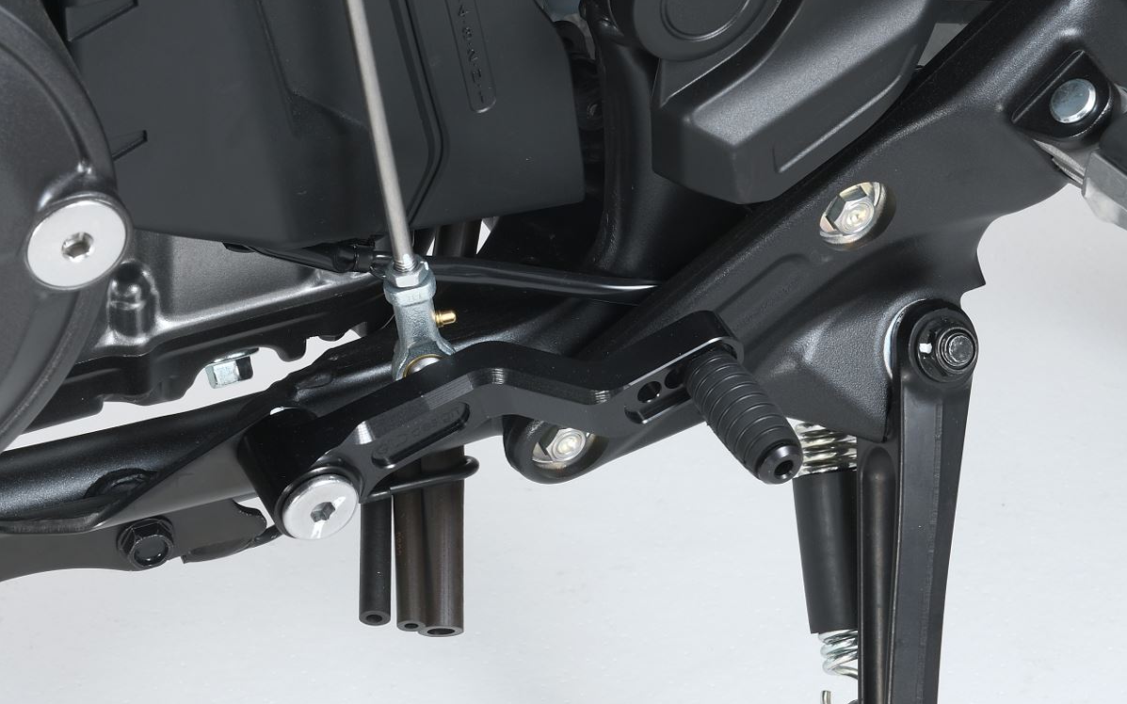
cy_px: 352
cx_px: 564
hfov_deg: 21.9
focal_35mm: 95
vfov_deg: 13.8
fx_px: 2918
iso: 125
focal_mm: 62
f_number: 20
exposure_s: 1/1.6
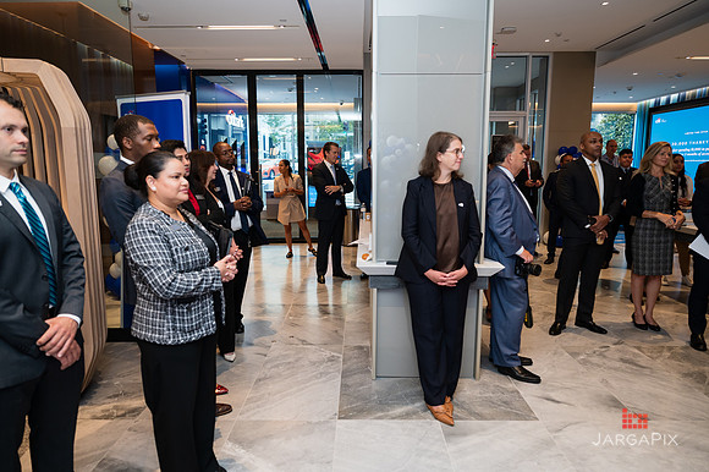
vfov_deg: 52.9
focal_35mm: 24
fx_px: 474
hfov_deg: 73.6
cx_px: 354
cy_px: 236
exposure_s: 1/160
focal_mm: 24
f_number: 3.2
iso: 400
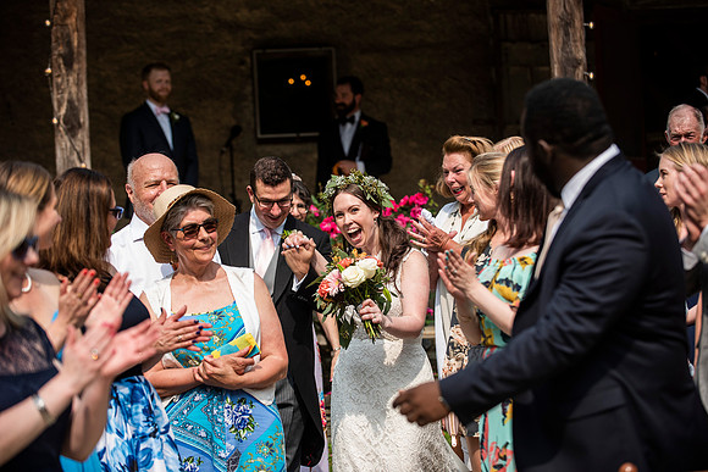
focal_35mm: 105
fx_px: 2065
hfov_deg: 19.5
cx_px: 354
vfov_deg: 13.0
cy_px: 236
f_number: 3.5
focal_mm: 105
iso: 400
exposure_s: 1/4000
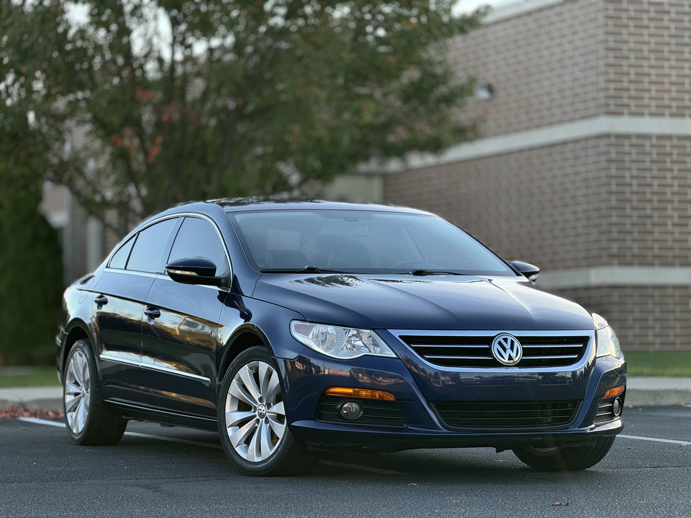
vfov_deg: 12.3
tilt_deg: +2.9
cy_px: 259
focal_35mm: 120
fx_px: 2395
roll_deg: +1.2
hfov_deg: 16.4
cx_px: 346
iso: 50
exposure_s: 1/150
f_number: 2.8
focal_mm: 15.66
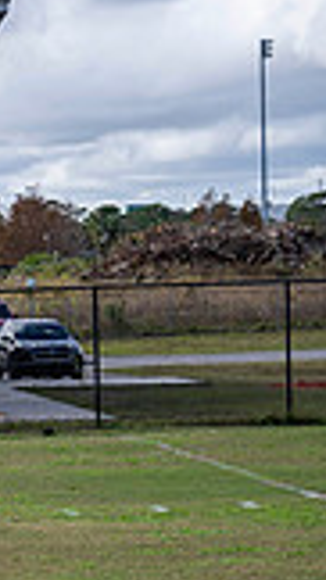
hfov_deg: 5.9
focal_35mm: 188
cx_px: -691
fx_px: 2892
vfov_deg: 11.4
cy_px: 474
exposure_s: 1/1250
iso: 125
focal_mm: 50
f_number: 2.8
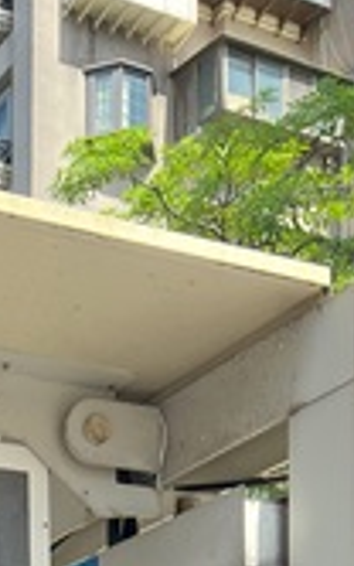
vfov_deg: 20.8
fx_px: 1310
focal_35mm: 85
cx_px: -242
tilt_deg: +4.4
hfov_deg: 14.0
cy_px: 846
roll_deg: +0.3
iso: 50
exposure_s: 1/808
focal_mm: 5.7
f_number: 1.5
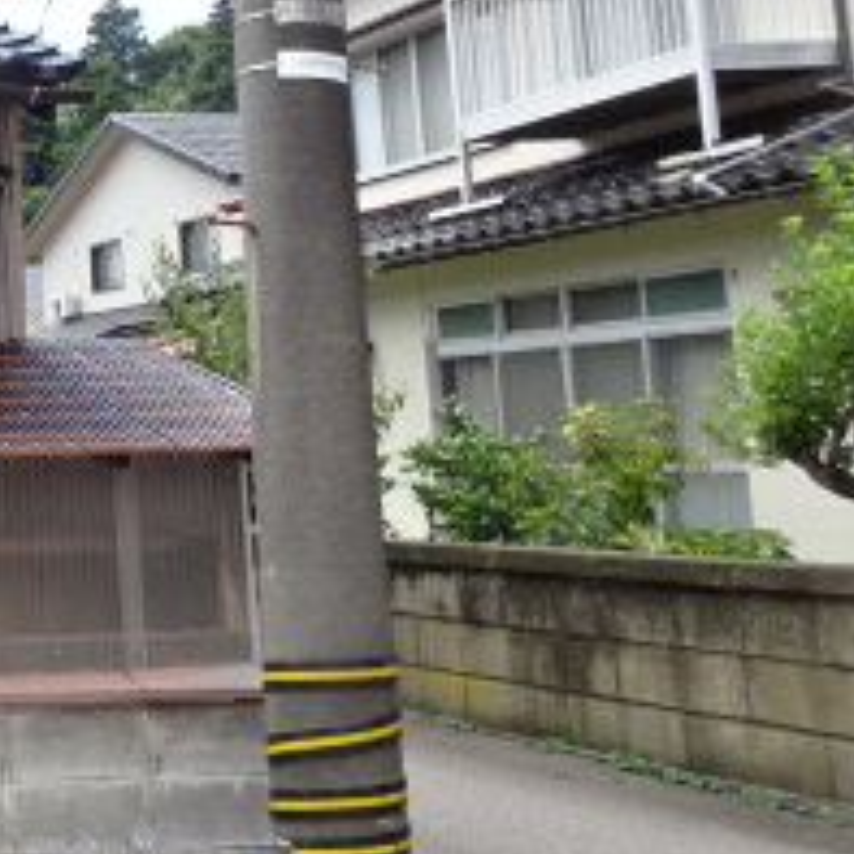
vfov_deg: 24.7
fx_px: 1926
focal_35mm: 69
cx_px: -529
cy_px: 199
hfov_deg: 20.3
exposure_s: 1/320
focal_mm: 4.1
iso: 80
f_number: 3.5
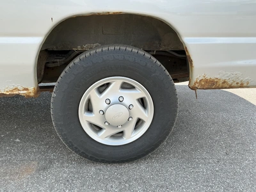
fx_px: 207
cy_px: 96
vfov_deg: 49.7
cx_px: 128
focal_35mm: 28
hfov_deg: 63.4
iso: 25
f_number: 1.8
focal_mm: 3
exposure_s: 1/606
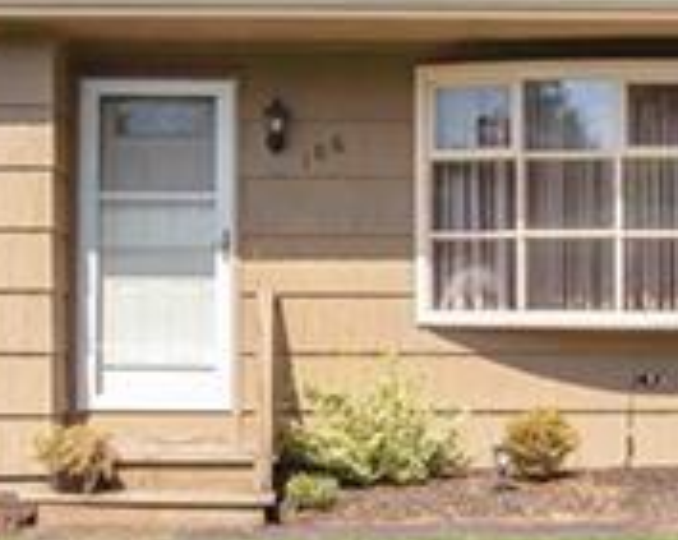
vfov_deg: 17.6
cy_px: 201
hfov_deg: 22.0
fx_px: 1743
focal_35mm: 87
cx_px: 375
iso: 200
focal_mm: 16
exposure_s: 1/400
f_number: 10
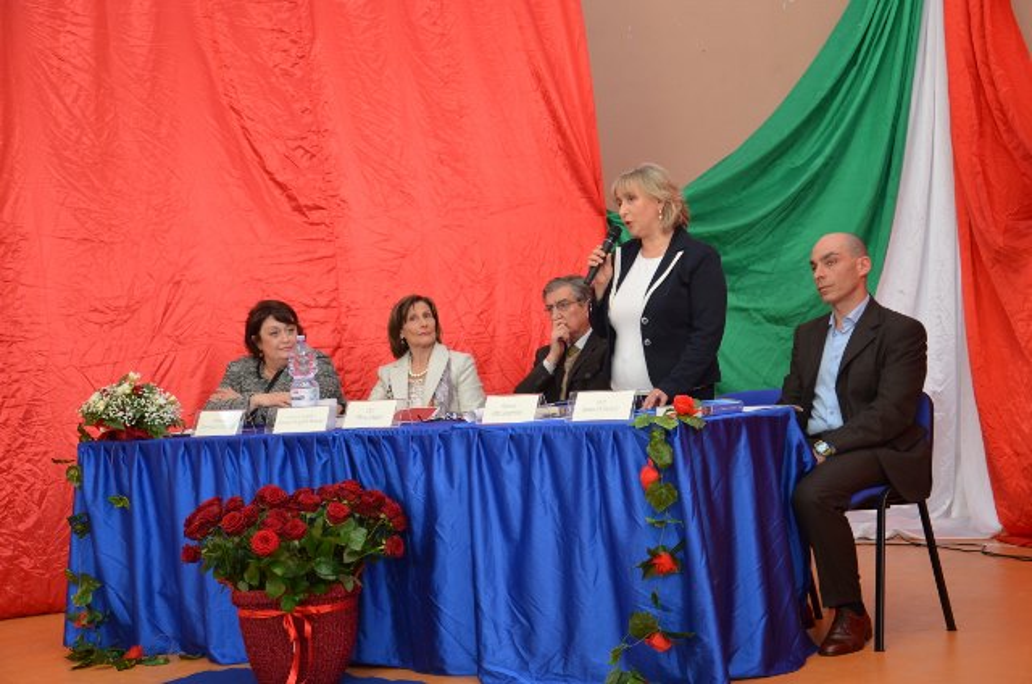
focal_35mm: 60
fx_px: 1717
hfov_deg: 33.5
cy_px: 342
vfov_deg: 22.5
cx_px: 516
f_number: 4.5
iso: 1000
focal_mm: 40
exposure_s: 1/60
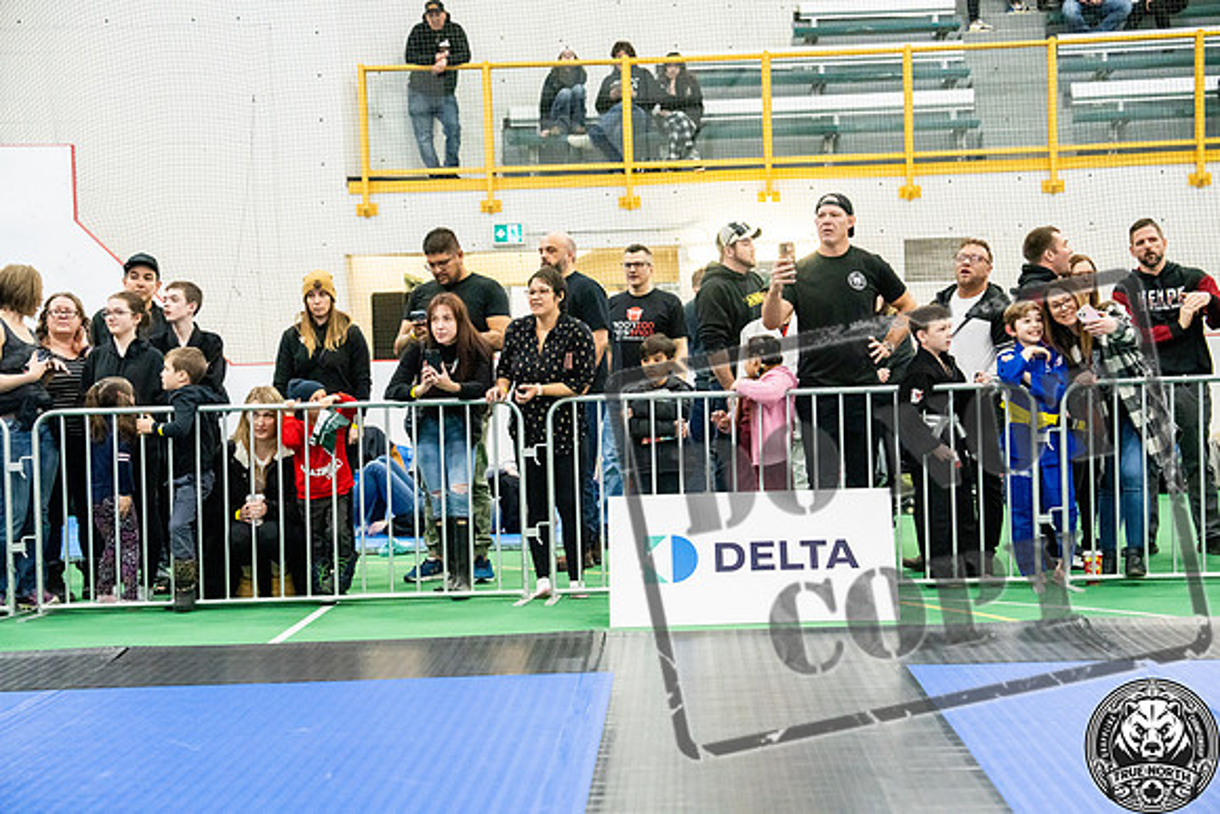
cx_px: 610
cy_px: 407
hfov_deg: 28.8
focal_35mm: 70
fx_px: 2373
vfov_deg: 19.5
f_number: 4
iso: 6400
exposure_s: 1/400
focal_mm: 70
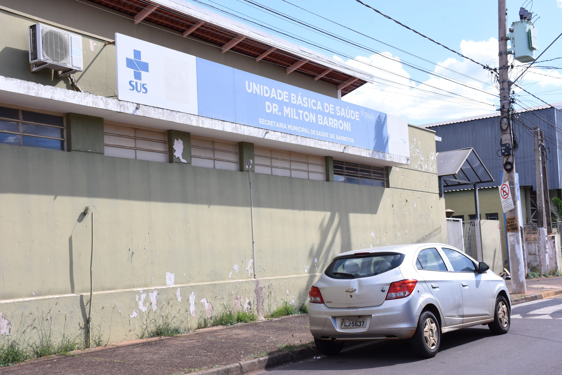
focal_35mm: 48
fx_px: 749
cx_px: 281
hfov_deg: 41.1
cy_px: 188
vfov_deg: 28.1
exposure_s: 1/320
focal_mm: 32
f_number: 8
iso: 200
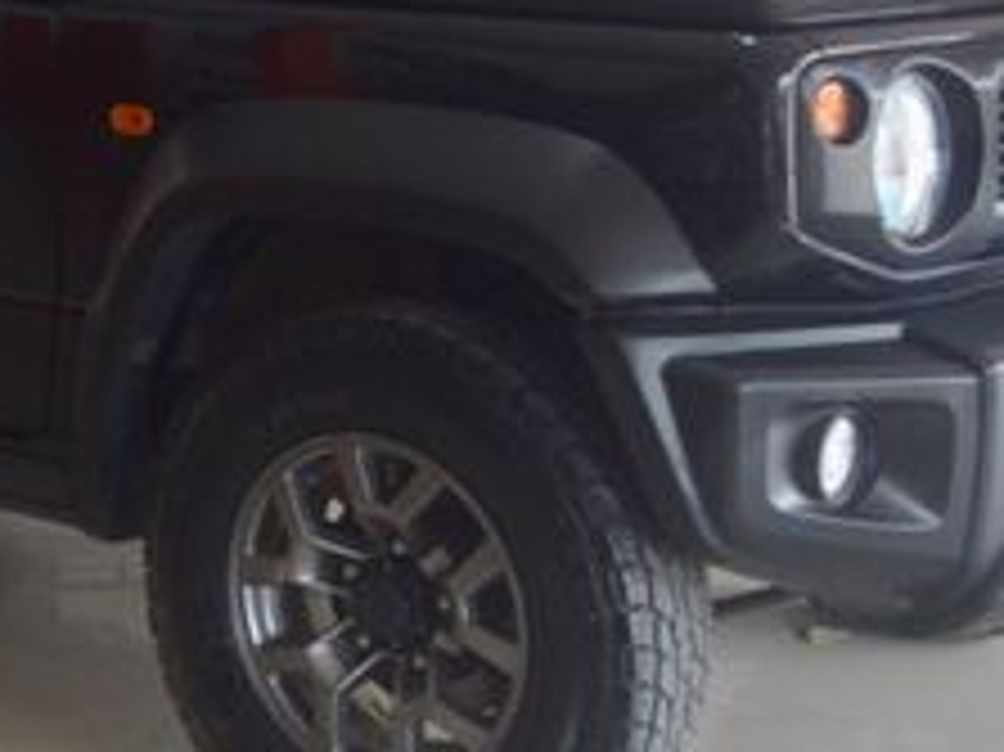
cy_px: 50
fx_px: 2638
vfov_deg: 16.0
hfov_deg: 20.7
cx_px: -59
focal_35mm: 91
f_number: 4
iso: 500
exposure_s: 1/125
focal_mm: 22
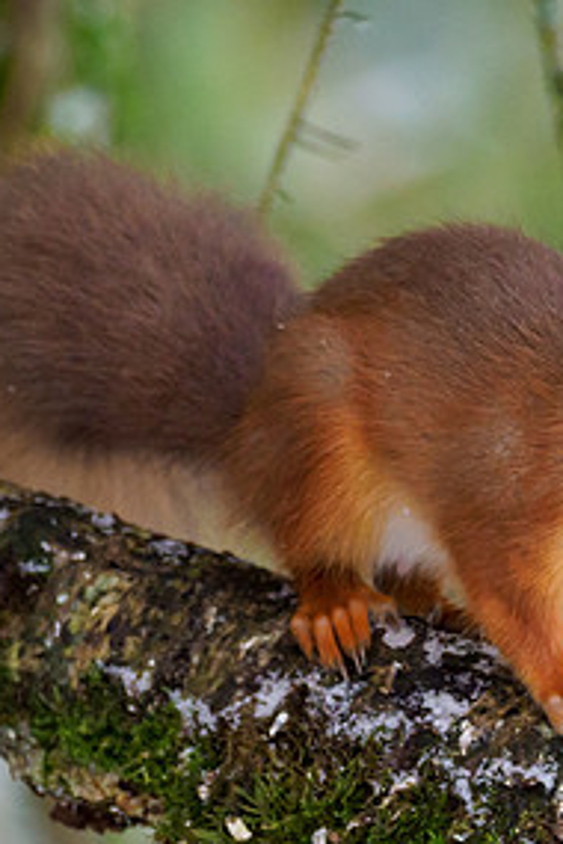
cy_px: 437
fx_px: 46749
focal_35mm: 1993
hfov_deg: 0.7
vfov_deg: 1.0
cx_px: 618
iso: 1250
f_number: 4
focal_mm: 300
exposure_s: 1/250
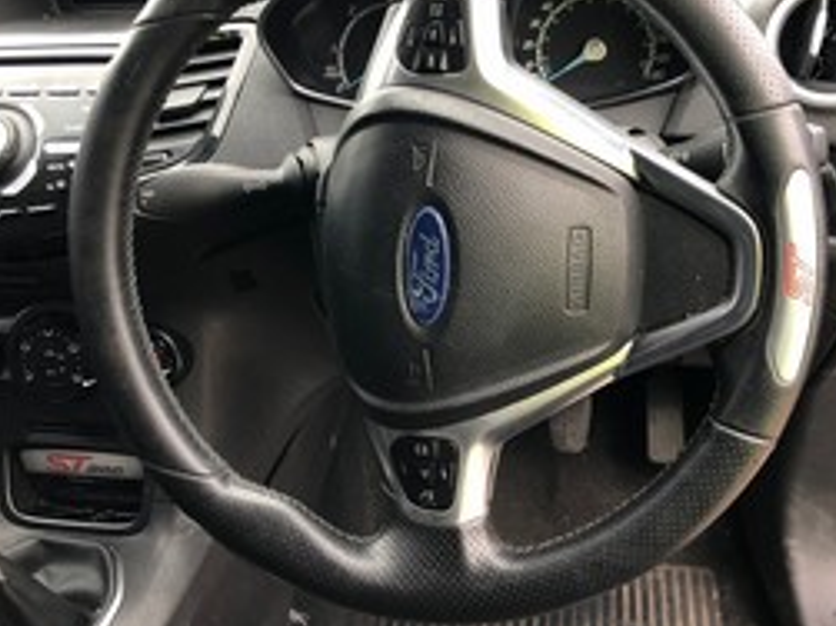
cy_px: 253
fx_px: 941
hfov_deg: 47.9
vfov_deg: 36.7
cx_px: 413
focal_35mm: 39
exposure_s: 1/40
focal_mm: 4
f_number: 1.8
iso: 25
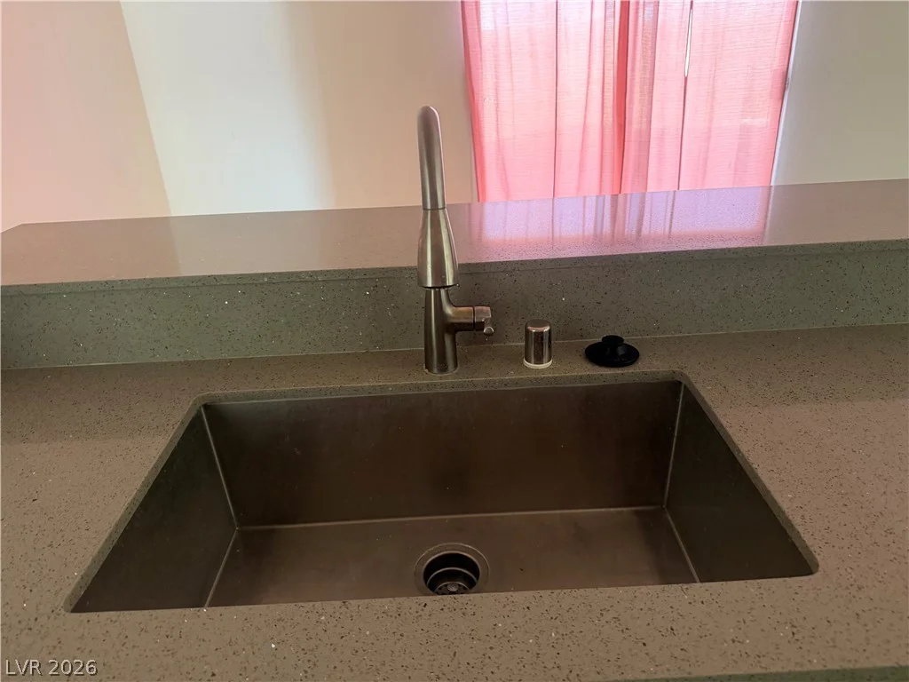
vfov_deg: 56.8
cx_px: 454
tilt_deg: -25.9
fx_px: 630
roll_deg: +4.4
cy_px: 341
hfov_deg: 71.6
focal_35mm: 24
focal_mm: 6.76
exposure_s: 1/60
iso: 250
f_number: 1.78
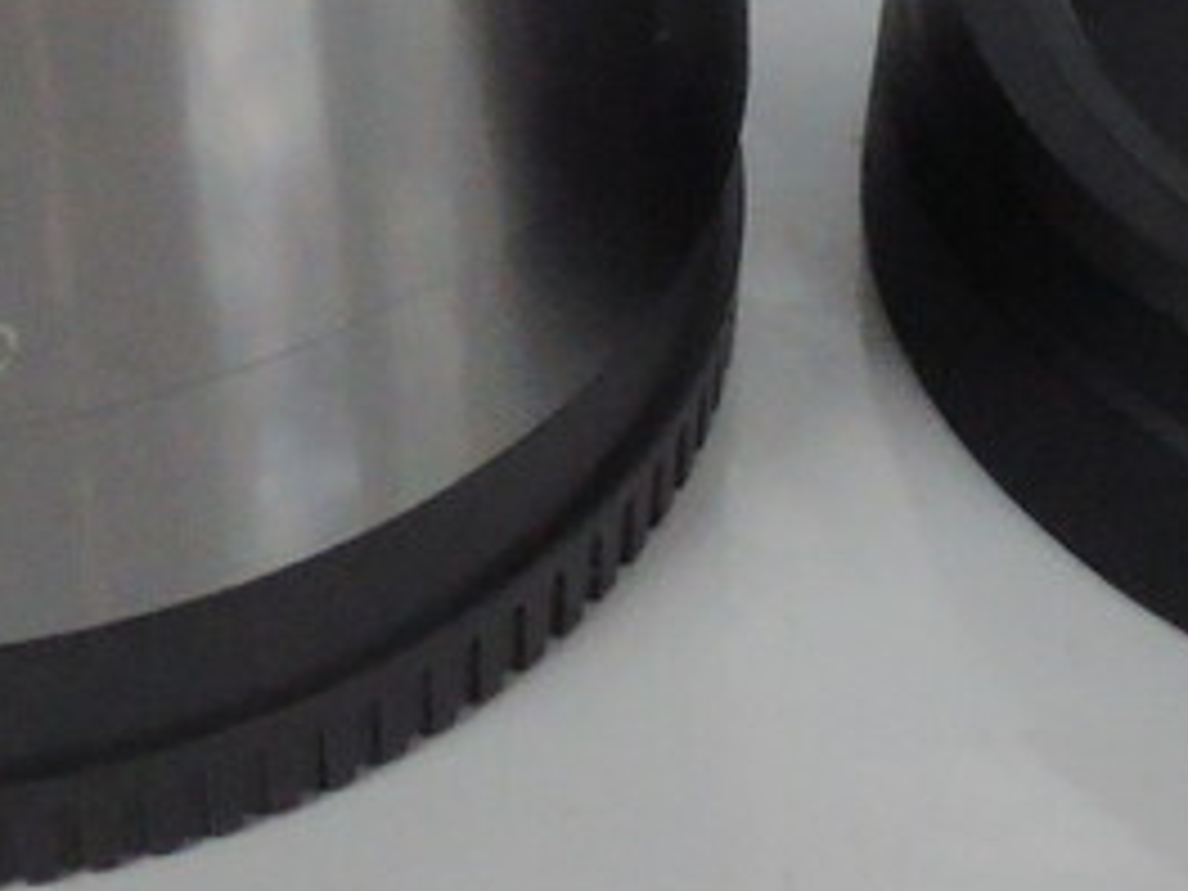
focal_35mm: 159
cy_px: -558
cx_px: 675
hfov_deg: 12.4
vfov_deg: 9.0
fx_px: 5457
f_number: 6.3
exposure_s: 1/80
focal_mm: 7.5
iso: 1600
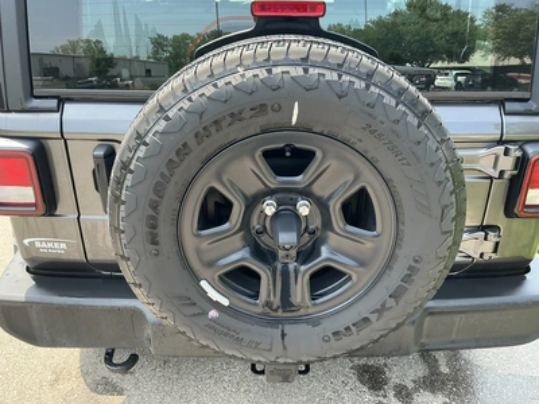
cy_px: 202
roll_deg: +0.6
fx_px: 436
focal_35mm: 28
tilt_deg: -25.2
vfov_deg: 49.7
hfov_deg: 63.4
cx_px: 270
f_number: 1.8
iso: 32
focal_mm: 3
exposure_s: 1/172
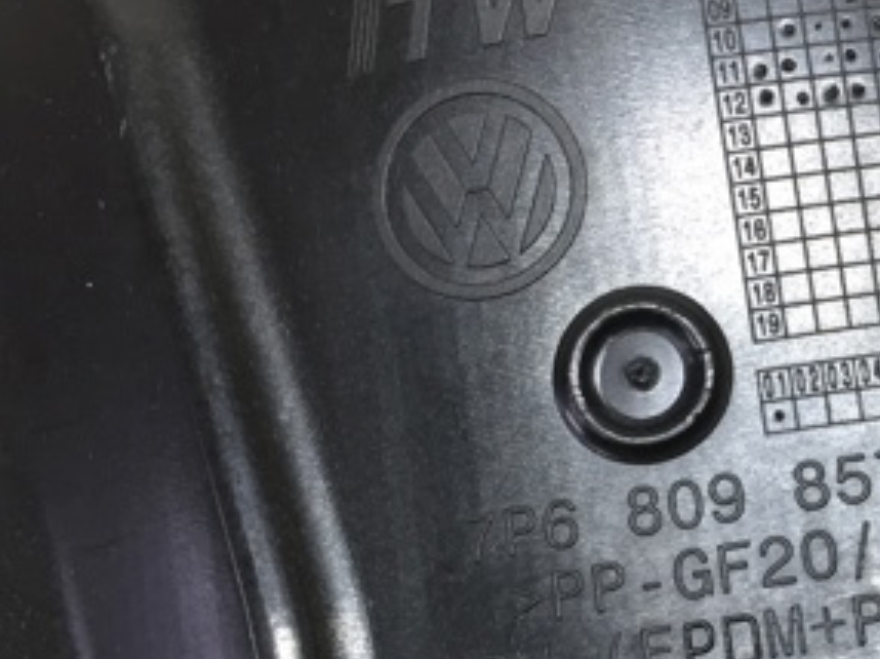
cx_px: 834
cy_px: 533
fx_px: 1651
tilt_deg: -61.3
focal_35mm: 65
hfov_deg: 28.4
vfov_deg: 22.2
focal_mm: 4.15
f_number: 2.2
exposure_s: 1/33
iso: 80
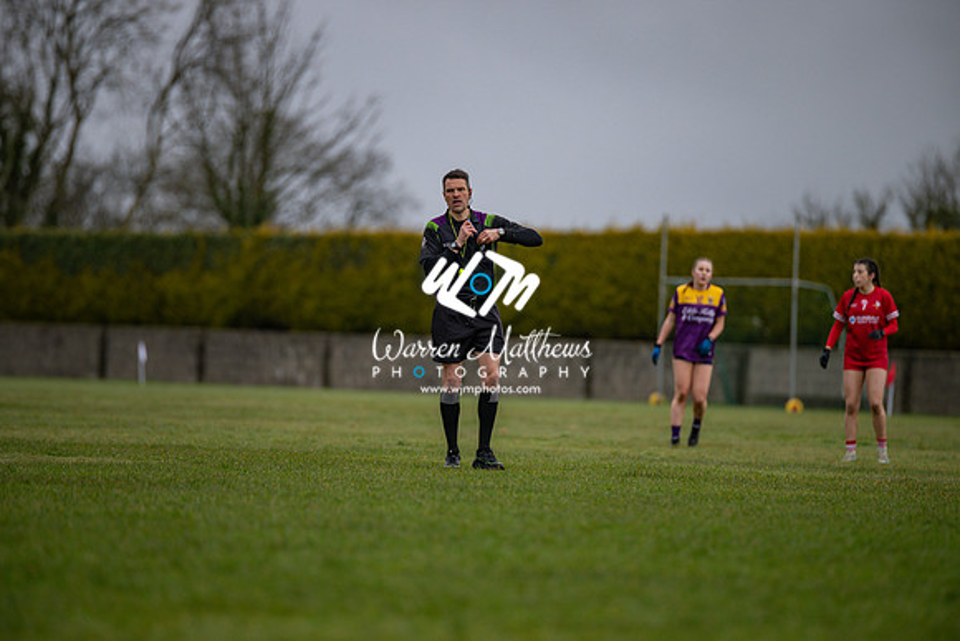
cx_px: 480
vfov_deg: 4.6
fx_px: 8001
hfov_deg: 6.9
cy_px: 320
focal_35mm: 300
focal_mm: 300
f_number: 2.8
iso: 400
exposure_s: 1/1000
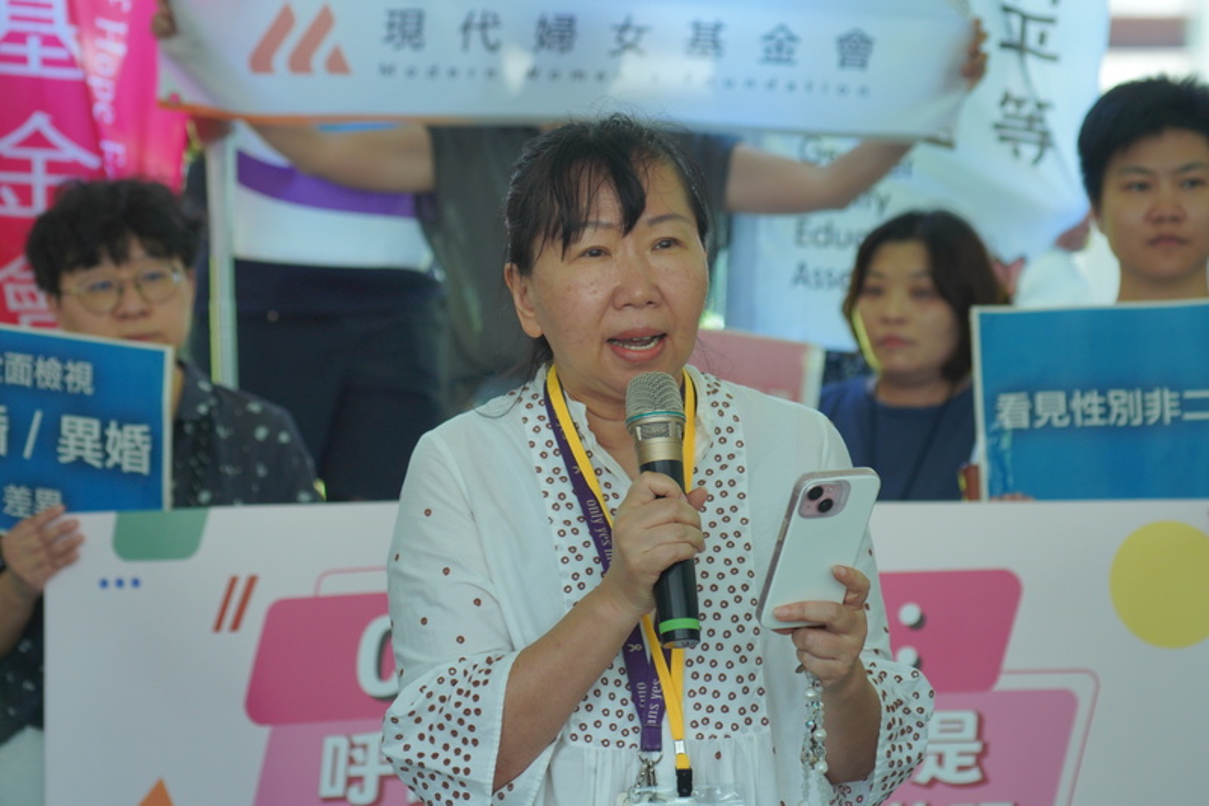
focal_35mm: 120
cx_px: 604
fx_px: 4029
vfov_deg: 11.4
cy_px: 403
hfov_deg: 17.1
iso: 1250
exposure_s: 1/100
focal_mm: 120
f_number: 5.6
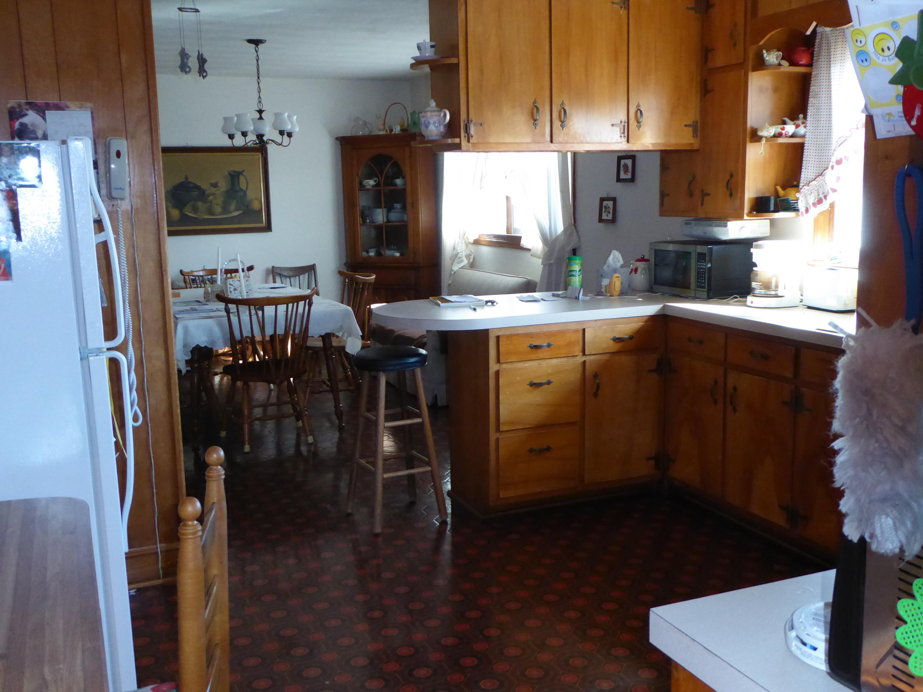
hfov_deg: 51.4
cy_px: 346
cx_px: 462
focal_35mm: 36
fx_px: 960
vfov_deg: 39.7
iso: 800
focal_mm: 6.3
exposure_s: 1/60
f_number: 3.7
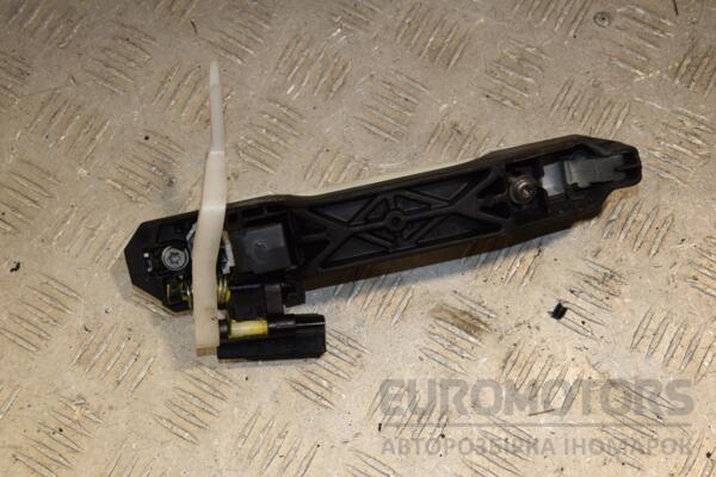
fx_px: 1193
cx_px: 358
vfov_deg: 22.6
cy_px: 238
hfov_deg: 33.4
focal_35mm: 60
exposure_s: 1/200
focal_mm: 40
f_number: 10
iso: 800
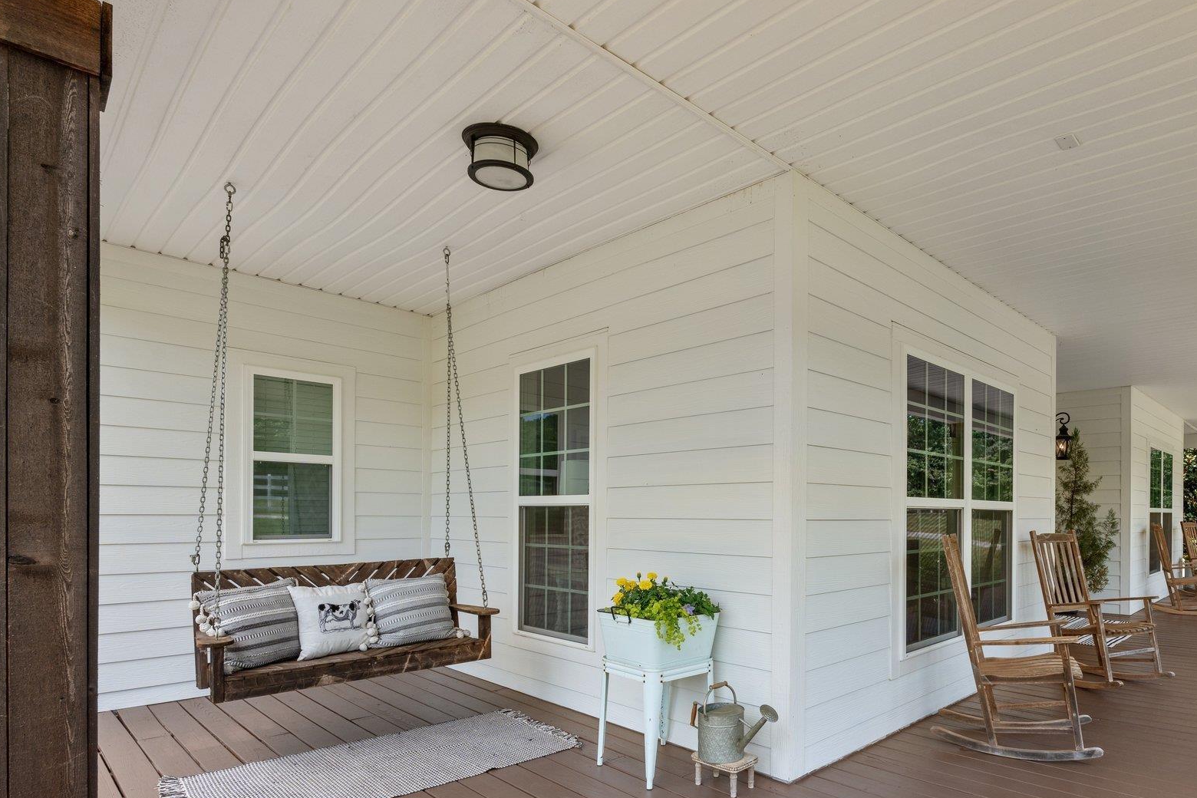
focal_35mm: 21
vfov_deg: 58.4
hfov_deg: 79.6
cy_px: 517
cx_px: 752
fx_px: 698
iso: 250
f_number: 9
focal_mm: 16
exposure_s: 1/160
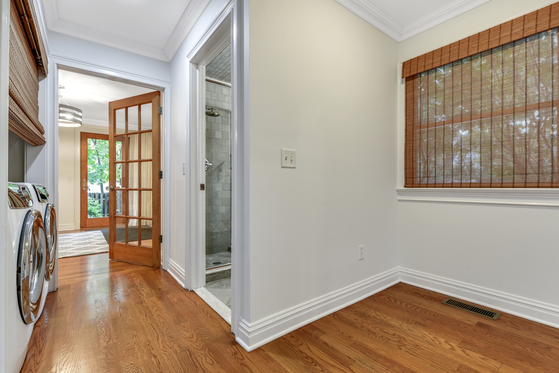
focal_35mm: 17
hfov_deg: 93.3
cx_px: 280
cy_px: 186
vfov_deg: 70.4
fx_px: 264
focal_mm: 17
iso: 400
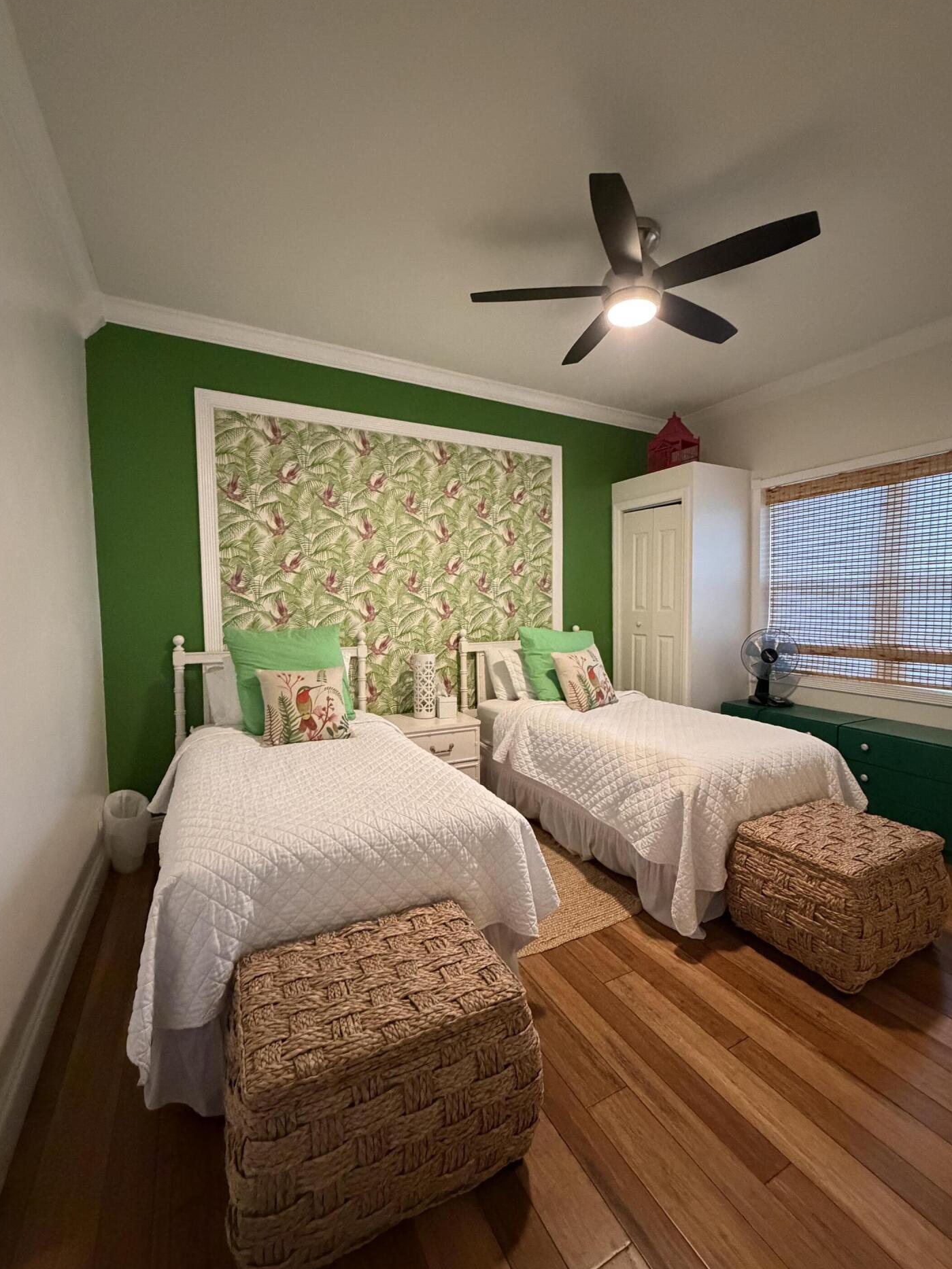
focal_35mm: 15
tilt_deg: -3.0
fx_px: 550
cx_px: 495
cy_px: 638
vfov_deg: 98.2
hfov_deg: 81.7
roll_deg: +0.7
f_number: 2.2
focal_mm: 2.22
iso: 1000
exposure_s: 1/60
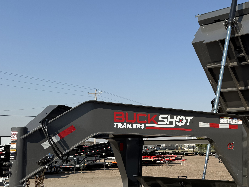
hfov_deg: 42.9
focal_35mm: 42
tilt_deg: +3.7
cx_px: 197
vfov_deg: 33.9
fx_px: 302
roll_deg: -0.9
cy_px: 131
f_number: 1.78
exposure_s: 1/4405
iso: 80
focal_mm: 6.76
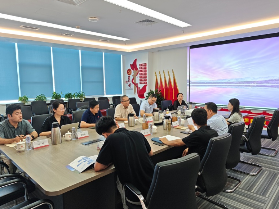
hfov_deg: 71.6
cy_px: 105
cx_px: 143
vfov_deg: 56.8
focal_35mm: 24
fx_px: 193
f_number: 1.62
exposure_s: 1/100
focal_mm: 6.55
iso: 160
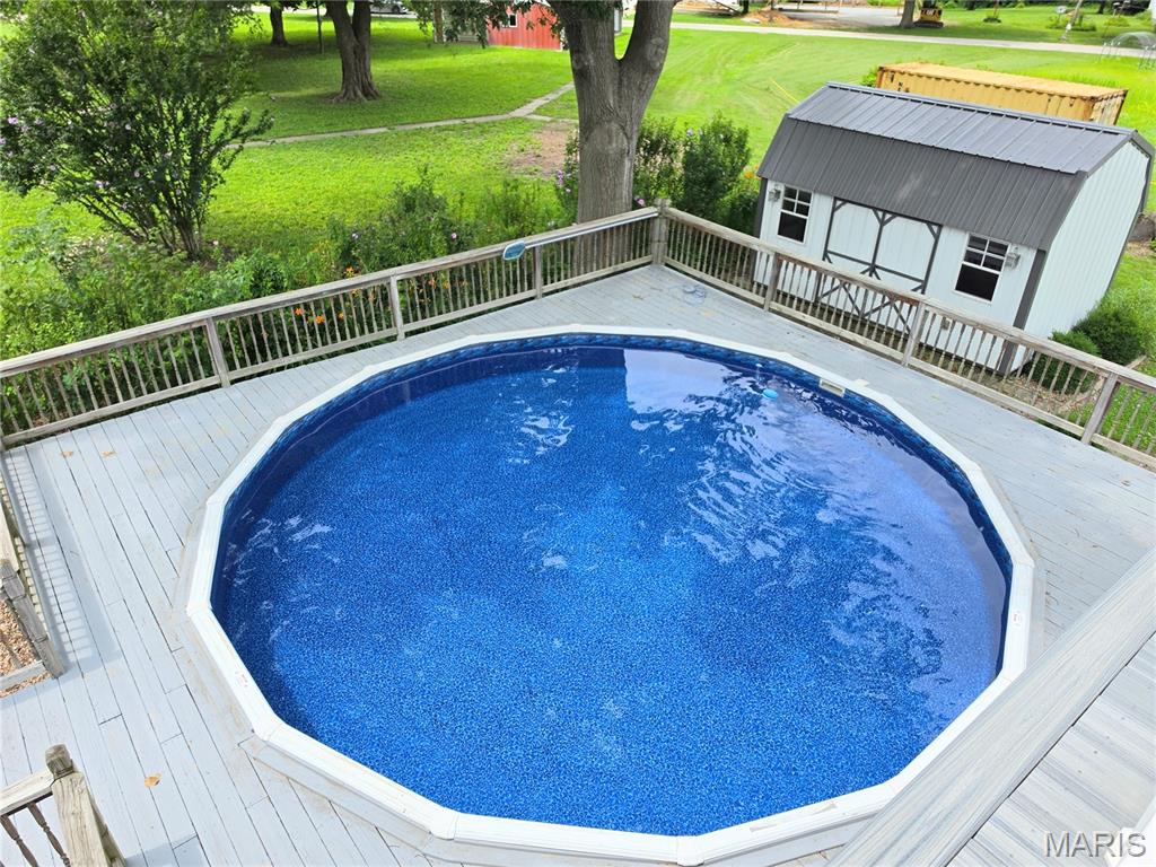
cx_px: 578
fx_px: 768
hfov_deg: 73.9
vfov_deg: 58.9
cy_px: 434
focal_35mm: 23
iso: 64
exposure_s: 1/3971
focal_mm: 6.5
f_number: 1.4
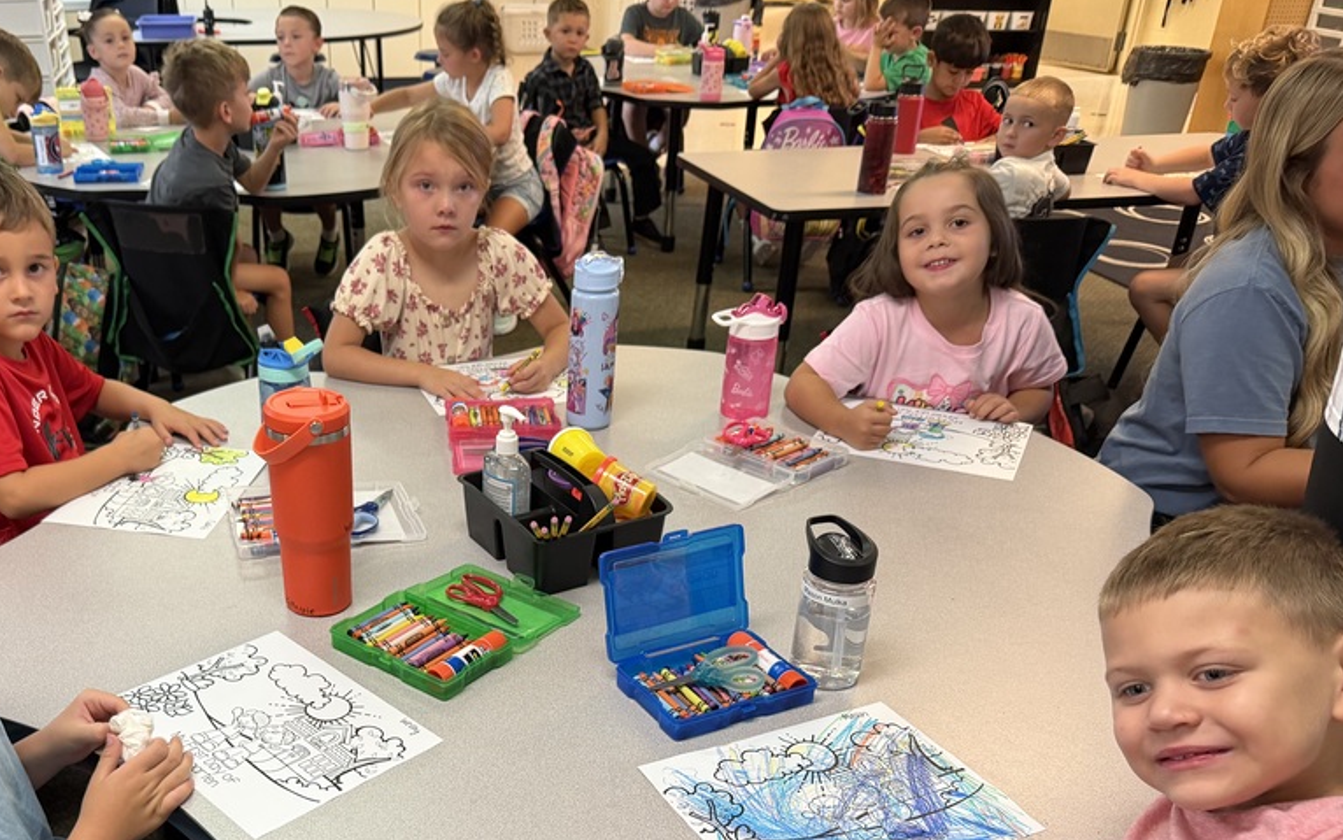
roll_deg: +0.8
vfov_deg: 36.4
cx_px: 477
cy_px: 633
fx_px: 1245
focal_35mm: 34
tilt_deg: -30.6
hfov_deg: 55.8
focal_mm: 6.76
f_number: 1.78
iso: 250
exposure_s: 1/60
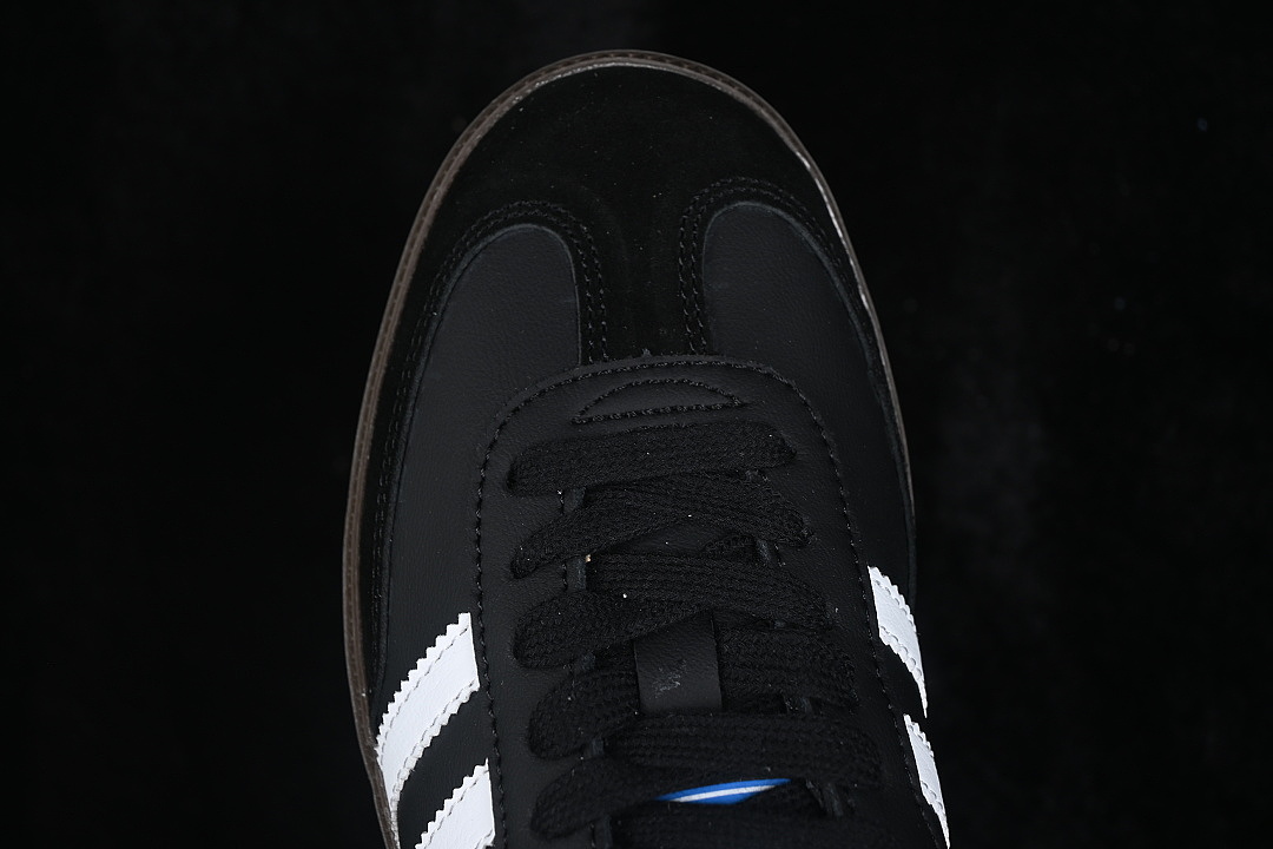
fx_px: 2652
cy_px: 424
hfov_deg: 27.0
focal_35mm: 75
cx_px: 636
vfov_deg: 18.2
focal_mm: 50
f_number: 6.3
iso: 160
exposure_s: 1/50
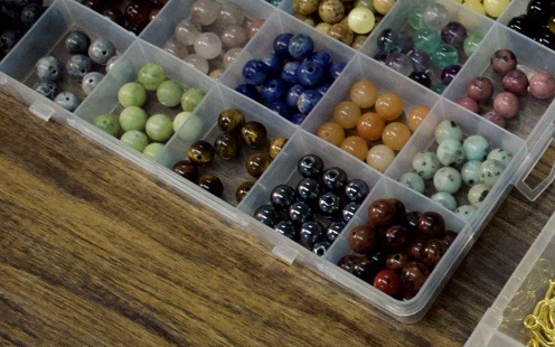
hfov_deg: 18.1
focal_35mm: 110
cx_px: 636
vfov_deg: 11.9
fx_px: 1664
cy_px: 123
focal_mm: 22
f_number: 3.8
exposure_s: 1/160
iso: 800
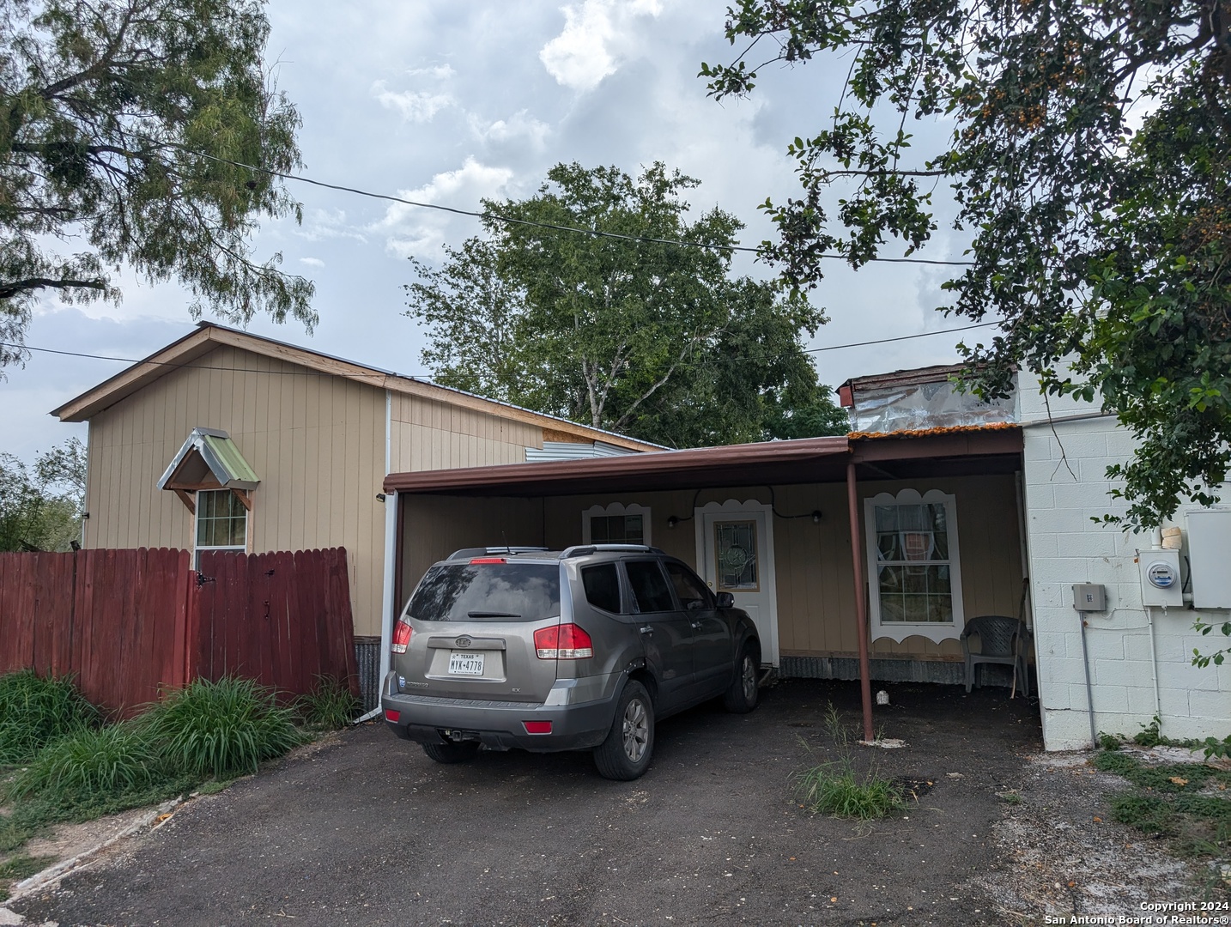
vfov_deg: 56.9
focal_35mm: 24
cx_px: 616
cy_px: 464
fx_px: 855
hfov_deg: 71.5
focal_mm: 6.9
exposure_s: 1/1558
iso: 21
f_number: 1.68
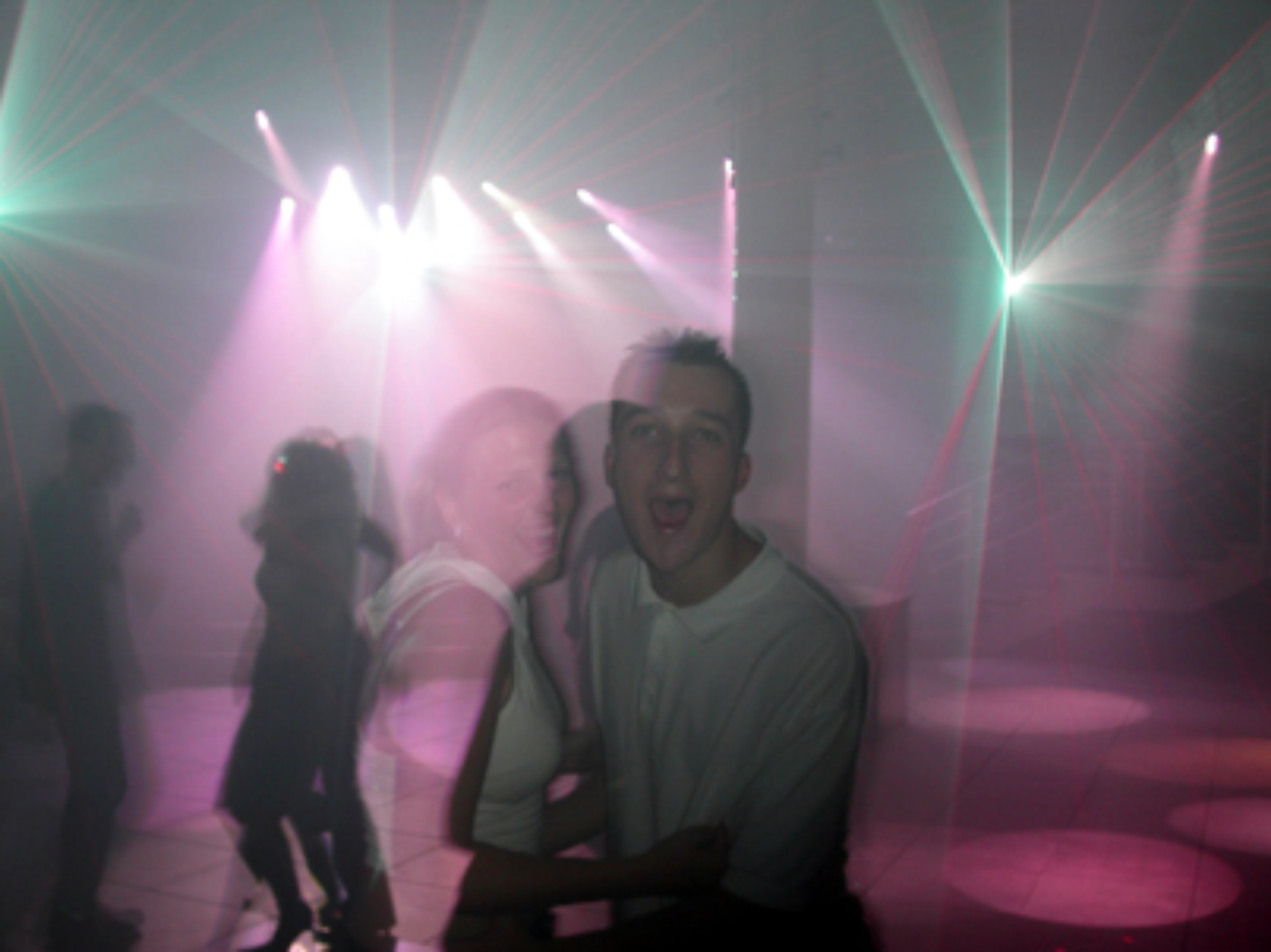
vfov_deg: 37.7
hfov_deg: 49.0
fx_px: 1395
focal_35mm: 38
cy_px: 476
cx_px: 636
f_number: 2.8
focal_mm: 7.8
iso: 100
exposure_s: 1/1.6
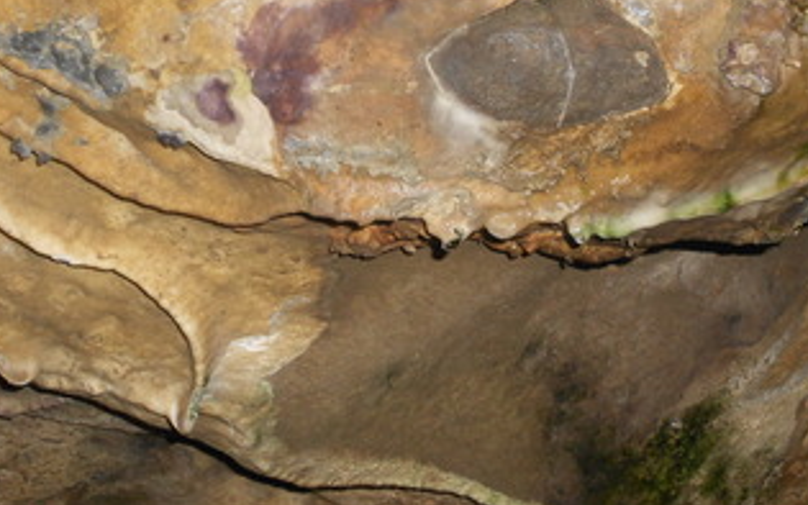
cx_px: 495
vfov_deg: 19.6
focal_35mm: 66
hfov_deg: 31.0
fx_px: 1454
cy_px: 126
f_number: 4.5
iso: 200
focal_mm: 8.8
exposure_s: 1/60
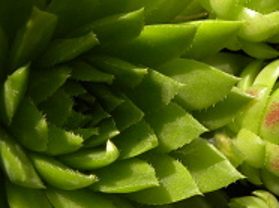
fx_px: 853
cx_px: 104
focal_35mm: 106
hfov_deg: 18.5
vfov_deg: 13.9
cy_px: 96
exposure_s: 1/640
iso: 100
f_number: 3.2
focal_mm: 7.3
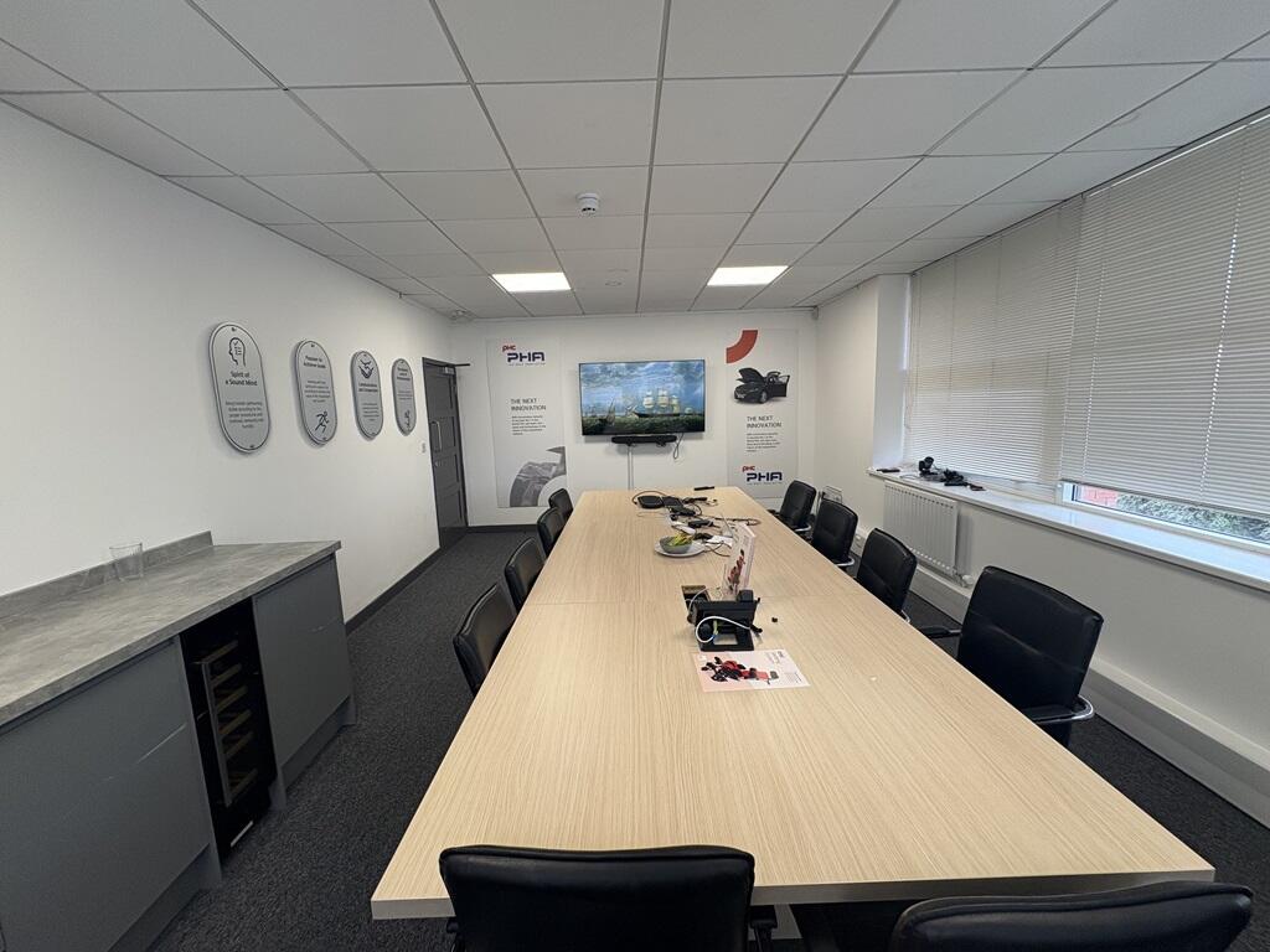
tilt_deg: -7.4
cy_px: 476
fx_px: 514
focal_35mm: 14
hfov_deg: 102.1
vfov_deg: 85.7
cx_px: 635
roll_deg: +2.0
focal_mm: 2.22
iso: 100
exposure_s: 1/100
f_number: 2.2
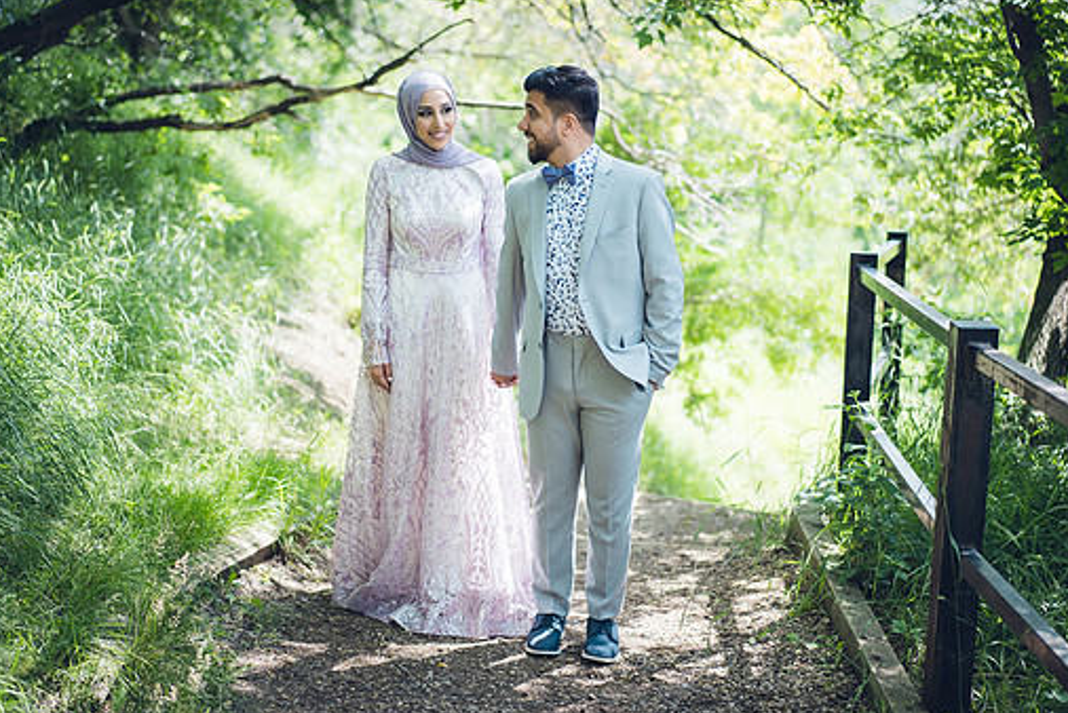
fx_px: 1870
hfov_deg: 31.9
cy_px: 349
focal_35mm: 63
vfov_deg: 21.6
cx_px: 568
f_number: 1.8
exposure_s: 1/640
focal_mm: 55
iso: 100
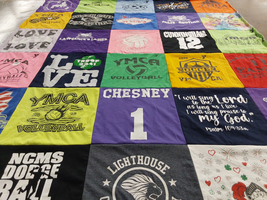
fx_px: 216
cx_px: 134
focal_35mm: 28
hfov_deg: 63.4
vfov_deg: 49.7
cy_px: 100
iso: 125
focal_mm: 2.91
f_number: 1.9
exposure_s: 1/60
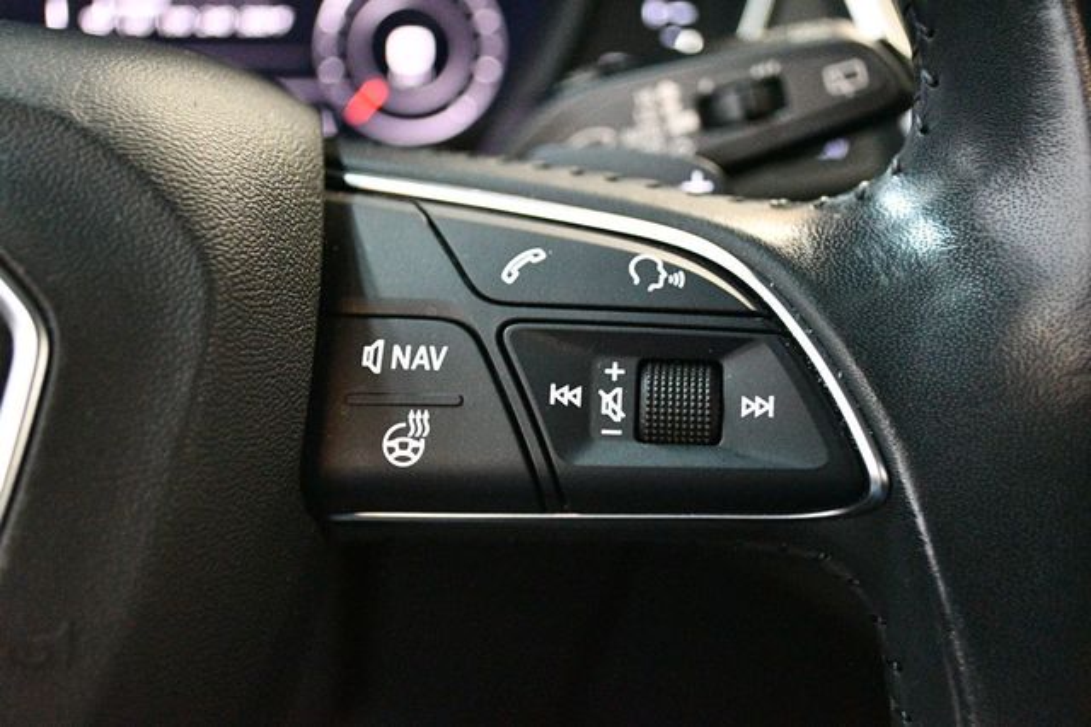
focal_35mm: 52
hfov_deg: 38.2
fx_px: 1575
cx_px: 546
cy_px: 364
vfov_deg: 26.0
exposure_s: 1/60
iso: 12800
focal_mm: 35
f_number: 5
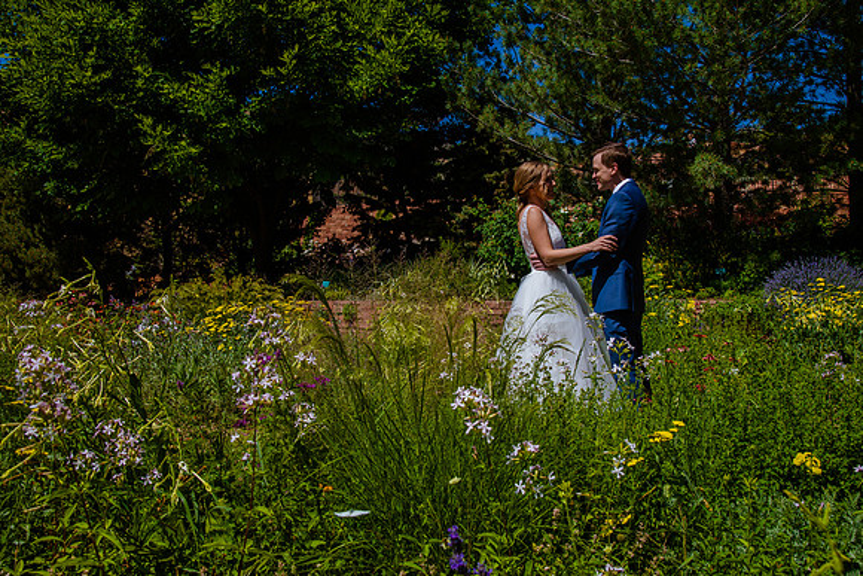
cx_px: 446
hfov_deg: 51.9
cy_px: 272
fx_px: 886
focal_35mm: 37
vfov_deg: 36.0
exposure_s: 1/320
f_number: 10
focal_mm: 35
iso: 200
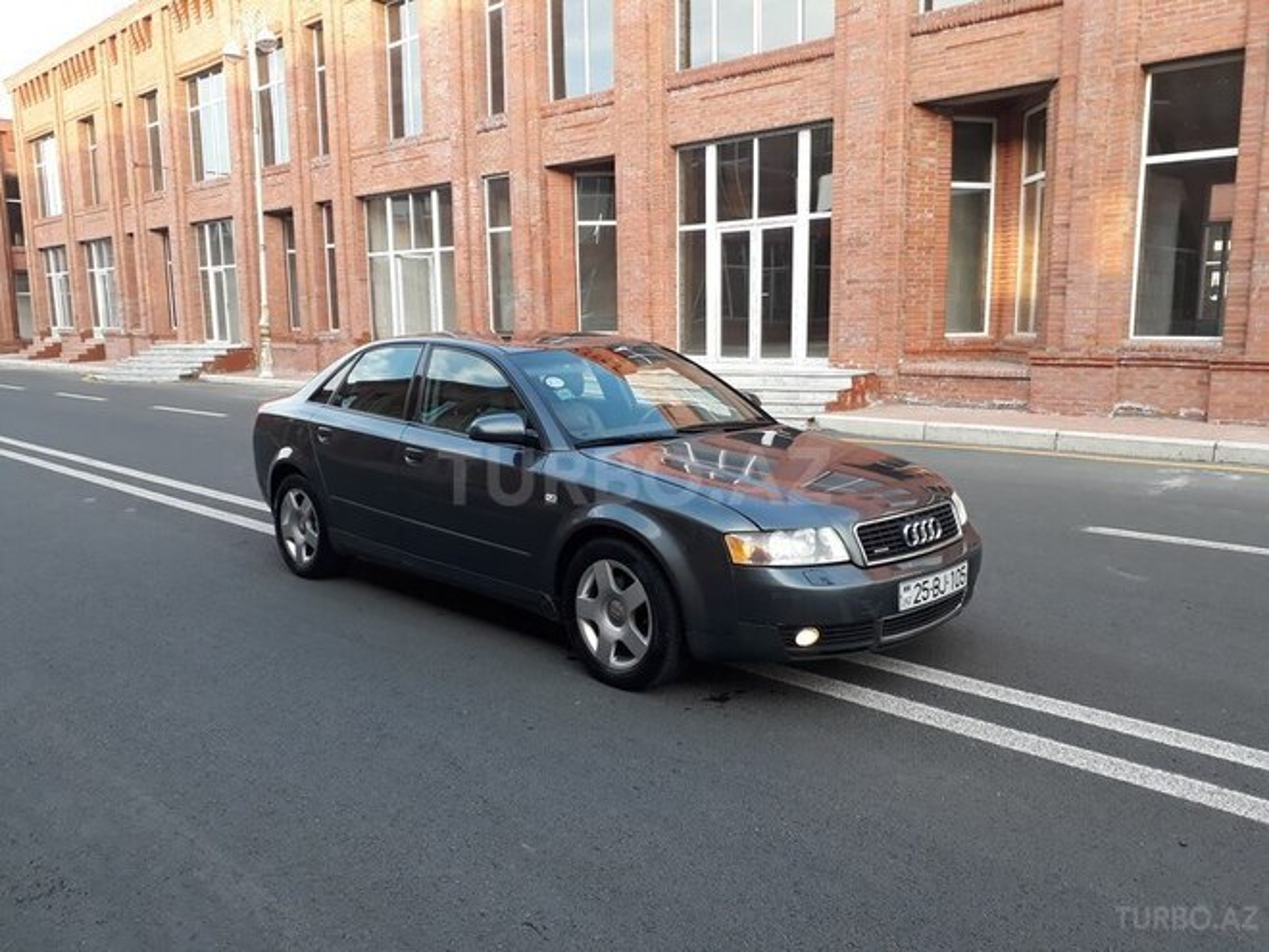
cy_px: 476
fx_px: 990
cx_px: 634
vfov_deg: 51.4
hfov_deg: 65.3
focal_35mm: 27
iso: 50
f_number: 1.9
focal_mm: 3.6
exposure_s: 1/100
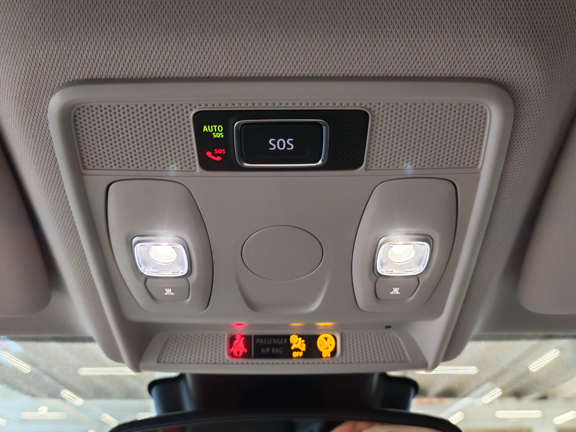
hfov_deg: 55.4
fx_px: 549
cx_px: 288
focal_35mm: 33
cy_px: 216
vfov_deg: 42.9
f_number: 1.9
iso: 475
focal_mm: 6.12
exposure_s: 1/100
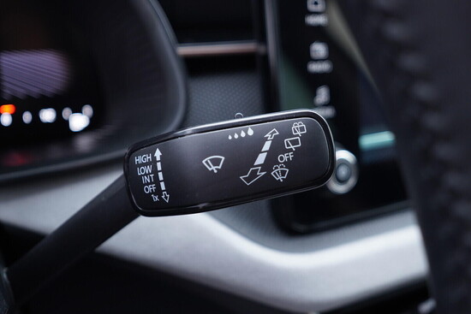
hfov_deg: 53.1
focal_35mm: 36
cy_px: 157
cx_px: 236
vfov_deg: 36.9
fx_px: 471
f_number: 2.8
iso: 400
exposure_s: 1/40
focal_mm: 24
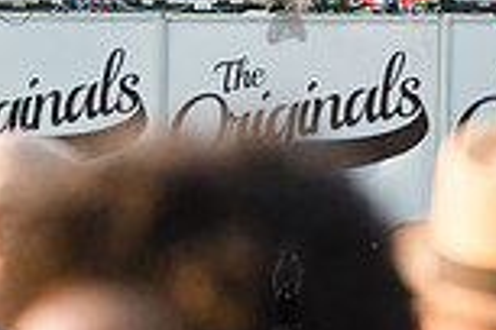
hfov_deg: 5.2
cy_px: -15
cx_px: 285
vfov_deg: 3.4
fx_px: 5497
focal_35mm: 399
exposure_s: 1/500
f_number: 4.5
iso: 500
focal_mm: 105
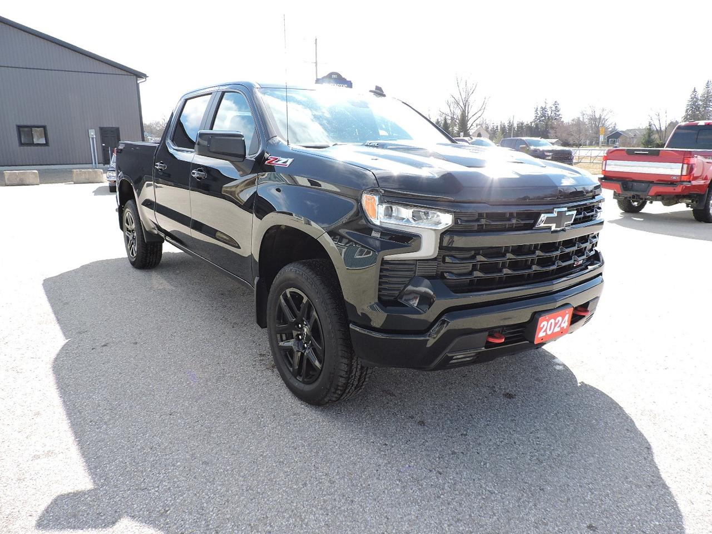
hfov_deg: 71.6
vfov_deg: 56.8
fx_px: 494
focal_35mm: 24
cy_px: 267
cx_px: 356
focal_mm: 4.3
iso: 100
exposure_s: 1/400
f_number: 3
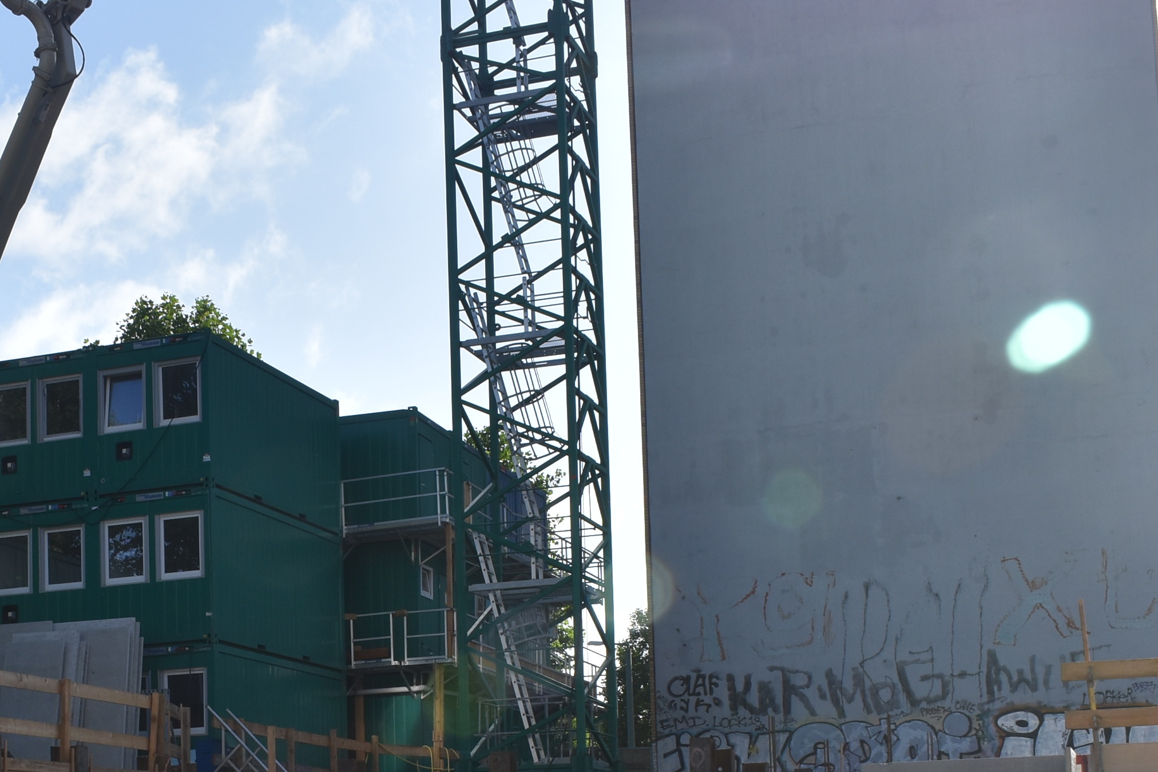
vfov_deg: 21.8
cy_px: 780
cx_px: 331
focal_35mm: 60
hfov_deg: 32.9
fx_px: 1930
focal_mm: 18
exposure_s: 1/320
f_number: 9
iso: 200
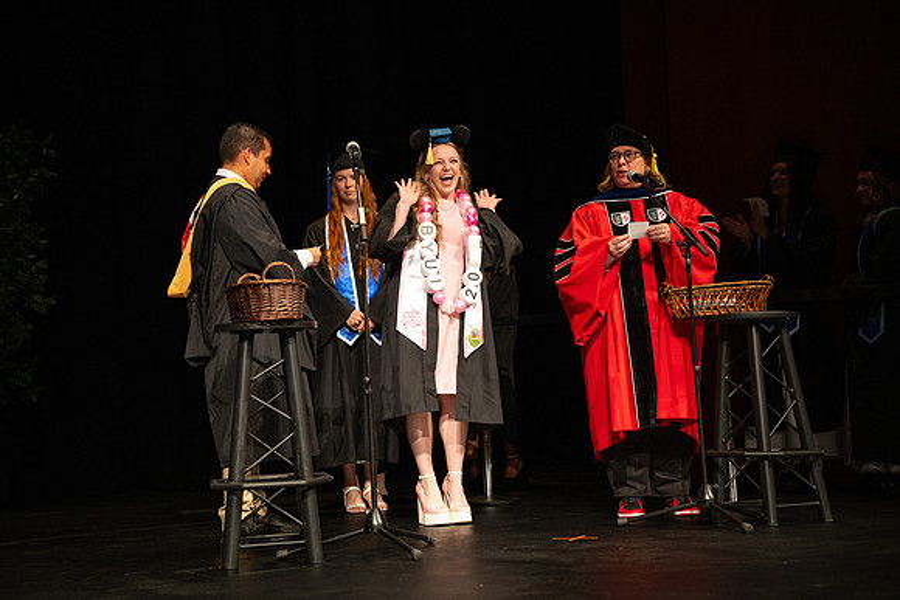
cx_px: 450
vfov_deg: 25.1
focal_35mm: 54
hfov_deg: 36.9
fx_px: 1350
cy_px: 300
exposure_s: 1/400
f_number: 2.8
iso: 2000
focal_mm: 54
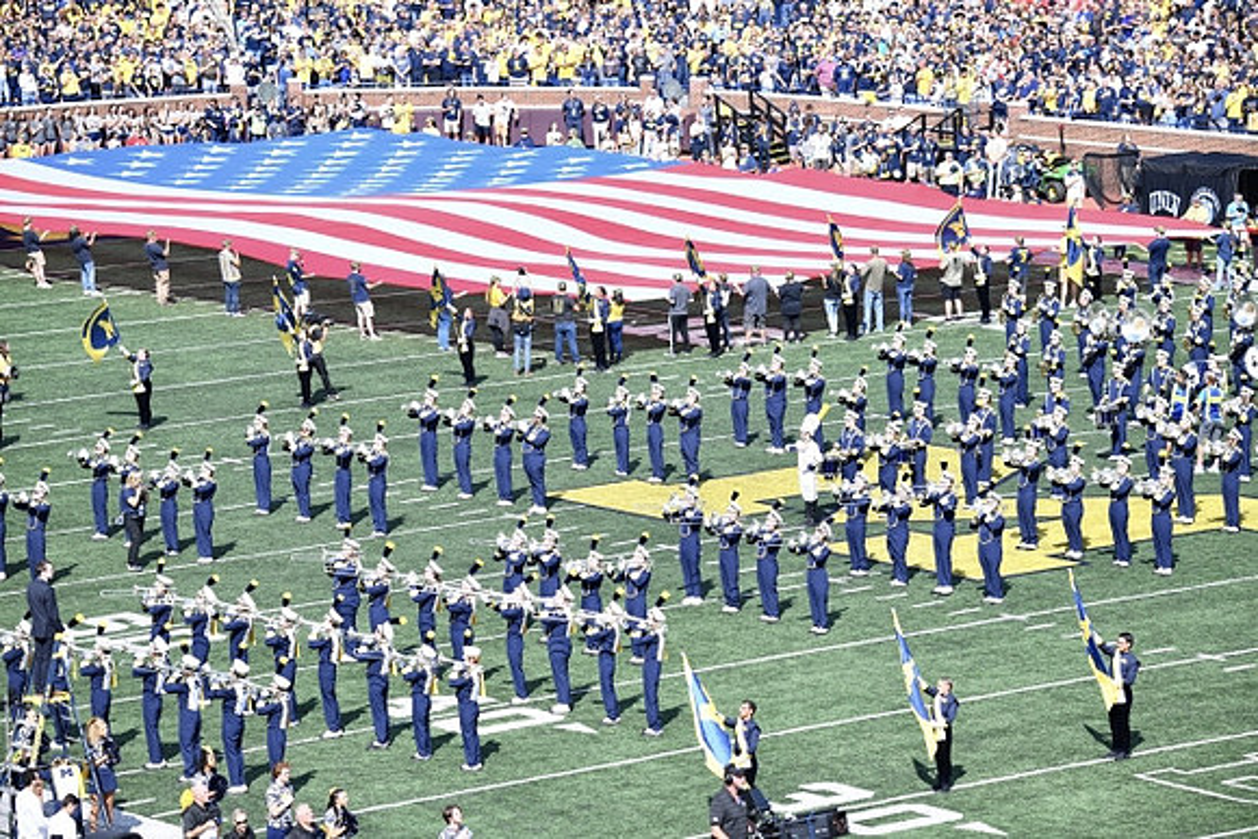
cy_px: 420
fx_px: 6116
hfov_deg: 11.7
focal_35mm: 175
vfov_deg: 7.9
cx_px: 629
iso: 400
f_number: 5
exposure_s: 1/1250
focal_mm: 175
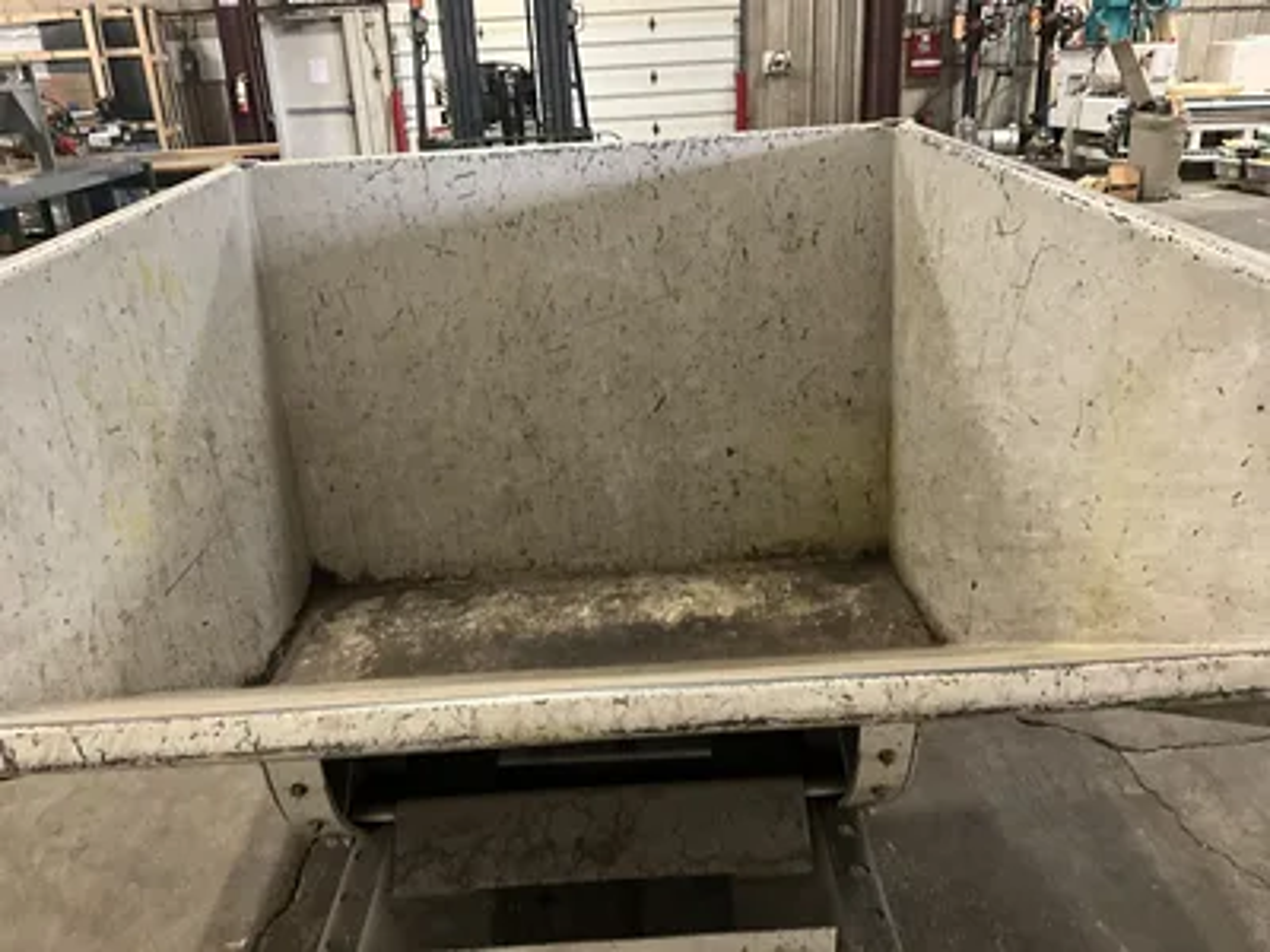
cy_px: 476
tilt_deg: -23.2
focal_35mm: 29
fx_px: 1064
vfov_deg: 48.2
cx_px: 635
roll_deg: +2.3
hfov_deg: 61.7
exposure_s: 1/34
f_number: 1.8
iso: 320
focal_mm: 3
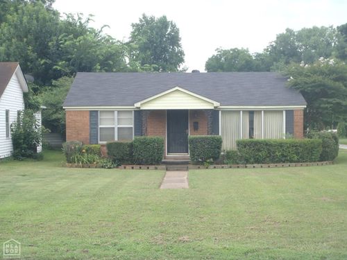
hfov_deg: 33.8
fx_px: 571
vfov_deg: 25.7
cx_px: 174
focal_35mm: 57
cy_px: 130
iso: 100
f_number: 4.5
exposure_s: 1/100
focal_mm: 10.34
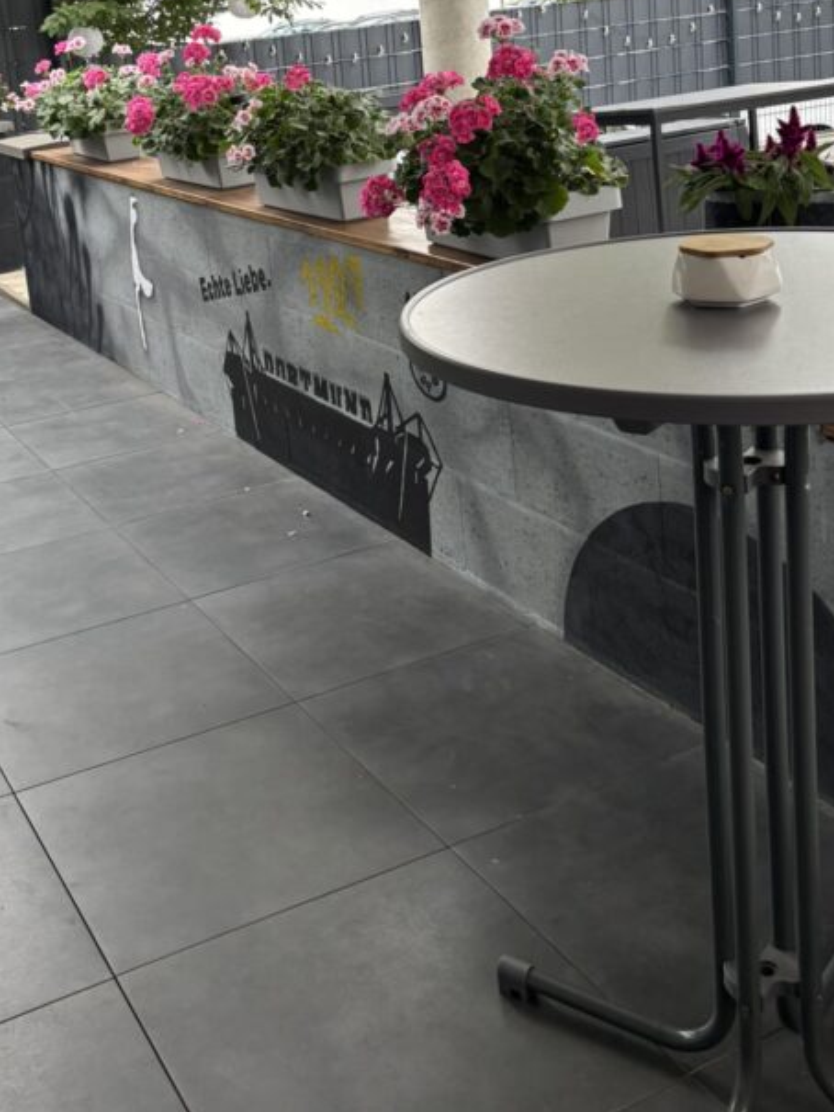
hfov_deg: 32.7
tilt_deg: -11.8
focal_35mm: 44
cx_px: 309
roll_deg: +4.9
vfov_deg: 41.7
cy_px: 278
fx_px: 1413
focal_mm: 5.96
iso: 125
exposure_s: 1/88
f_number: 1.6
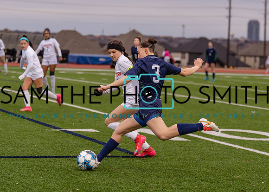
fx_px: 962
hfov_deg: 15.9
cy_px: 91
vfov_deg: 11.4
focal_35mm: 126
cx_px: 175
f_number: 2.8
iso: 400
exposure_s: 1/1250
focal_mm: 81
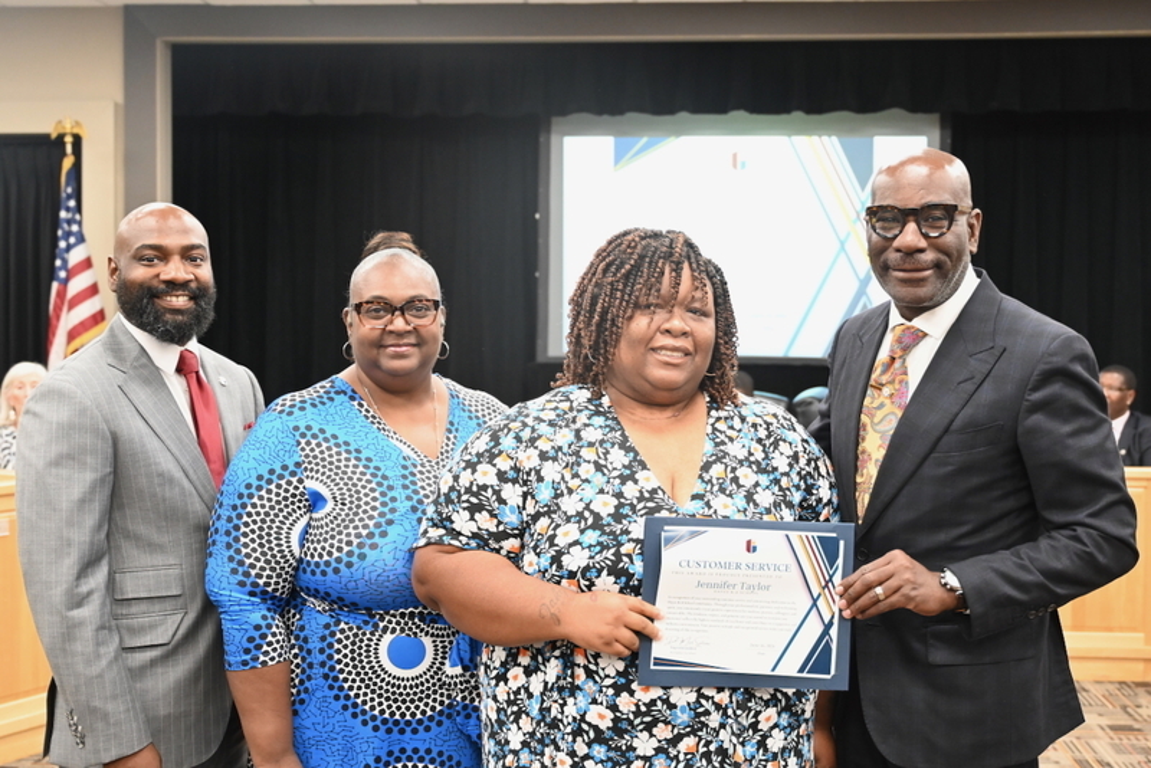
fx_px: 1311
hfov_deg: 47.4
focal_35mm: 41
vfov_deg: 32.7
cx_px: 576
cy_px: 384
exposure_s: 1/80
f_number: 4
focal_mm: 41
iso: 3200
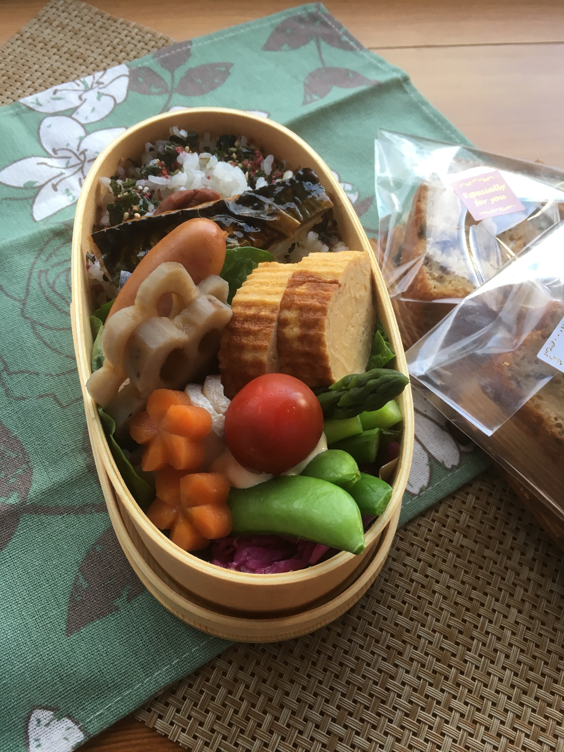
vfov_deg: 61.7
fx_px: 630
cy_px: 376
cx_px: 282
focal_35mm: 29
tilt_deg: -61.0
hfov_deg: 48.2
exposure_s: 1/30
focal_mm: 4.15
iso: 50
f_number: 2.2
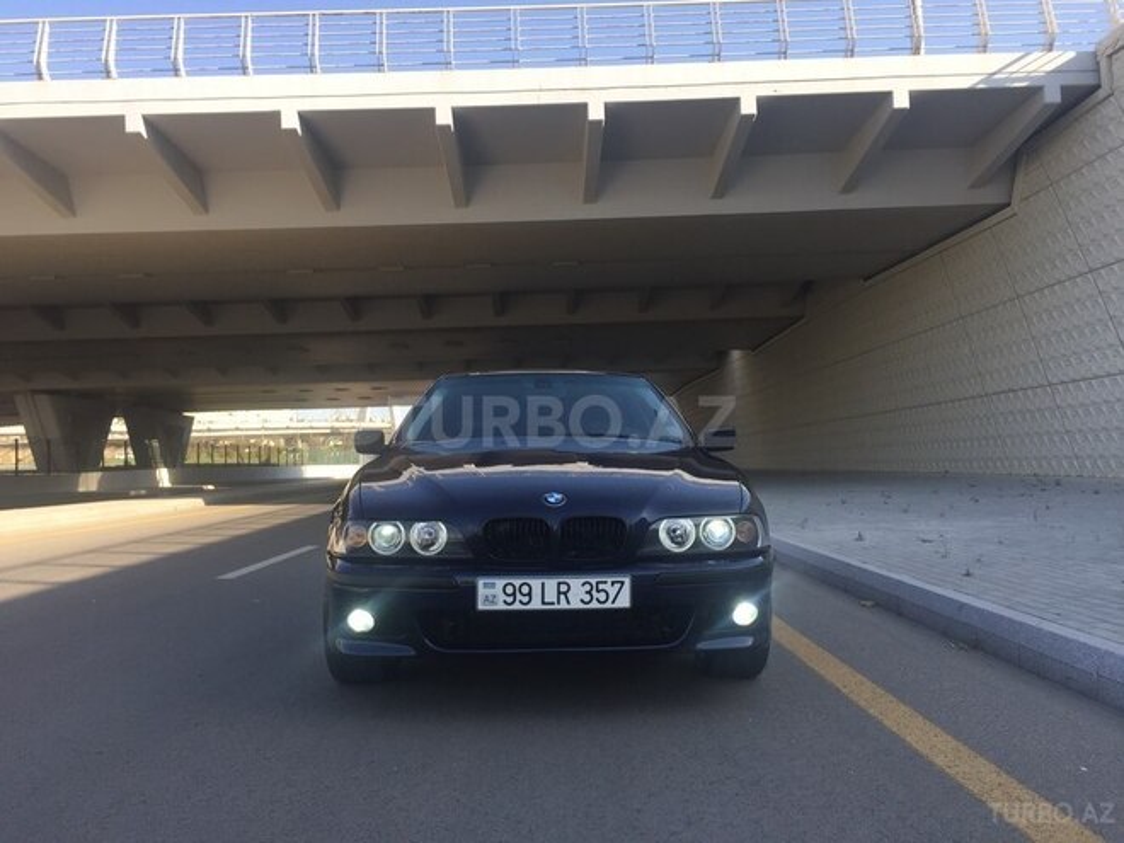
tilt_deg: +2.2
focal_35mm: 29
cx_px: 562
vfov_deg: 48.2
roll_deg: +0.1
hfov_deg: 61.7
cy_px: 422
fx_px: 942
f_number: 2.2
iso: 32
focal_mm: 4.15
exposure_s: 1/638
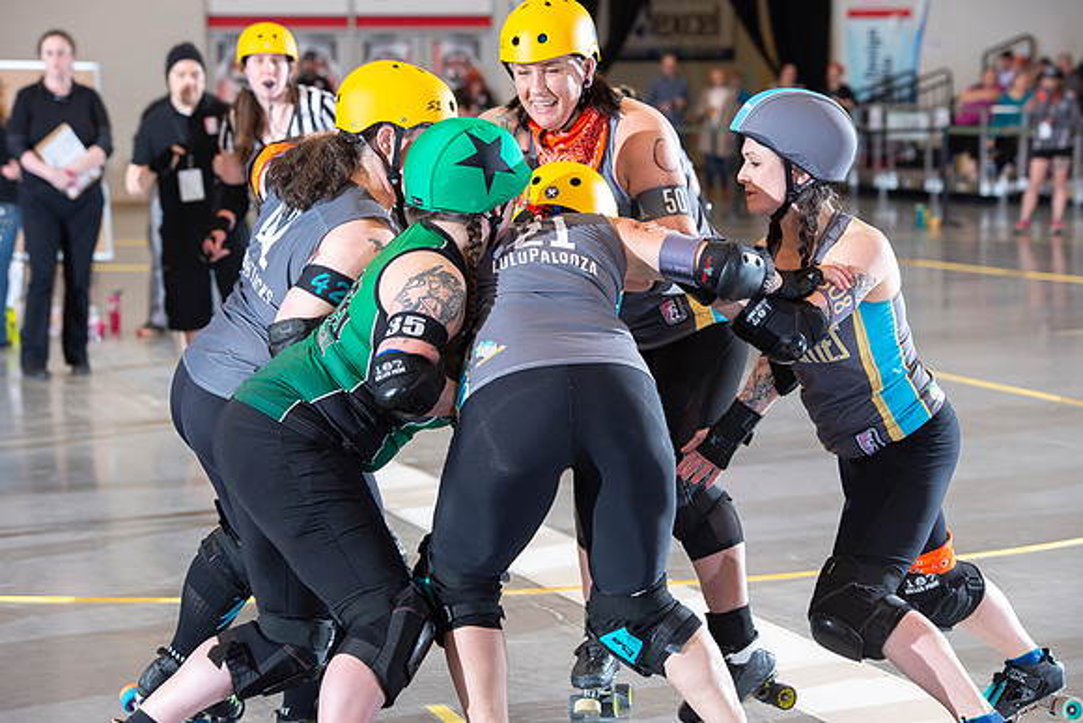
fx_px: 3370
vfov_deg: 12.2
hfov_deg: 18.3
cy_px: 362
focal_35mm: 112
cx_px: 542
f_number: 5.6
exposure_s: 1/160
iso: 640
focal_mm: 112
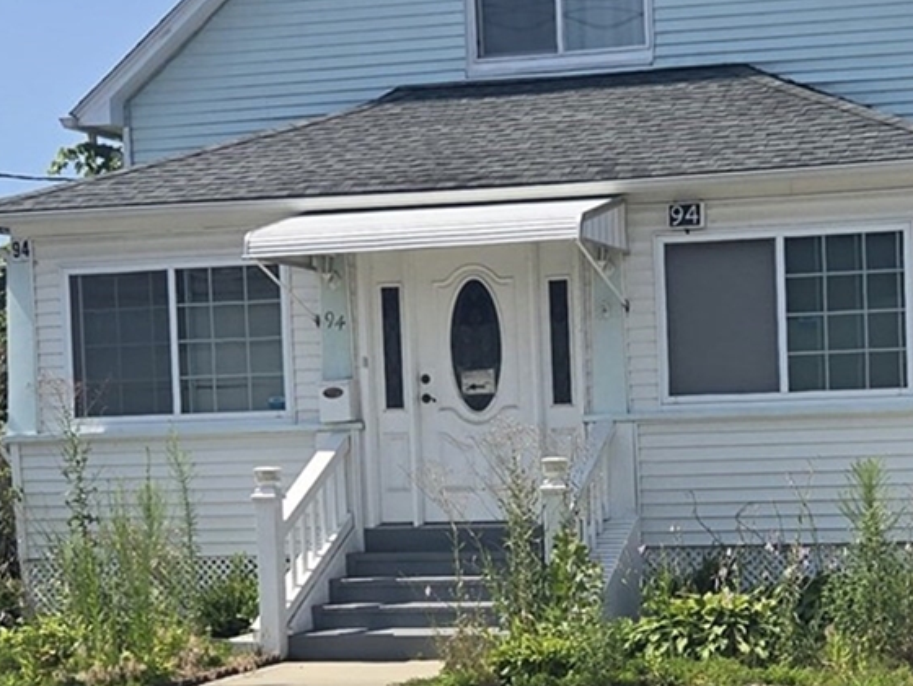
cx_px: 695
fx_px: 1109
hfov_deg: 43.2
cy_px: 358
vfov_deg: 34.4
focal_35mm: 42
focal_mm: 5.4
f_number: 1.8
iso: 25
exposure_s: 1/2234
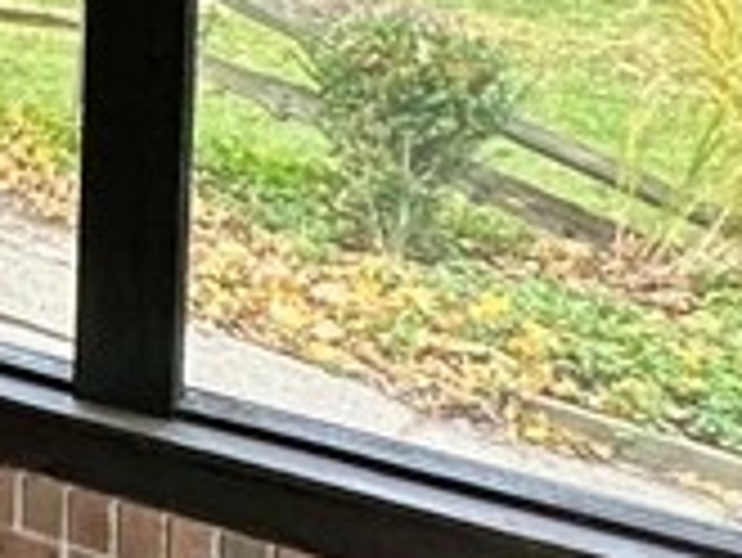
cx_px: -971
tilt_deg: -1.4
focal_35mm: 87
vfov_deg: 15.5
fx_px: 1866
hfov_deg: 15.1
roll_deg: -0.7
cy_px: -302
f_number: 2.2
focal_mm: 2.22
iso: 80
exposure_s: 1/99
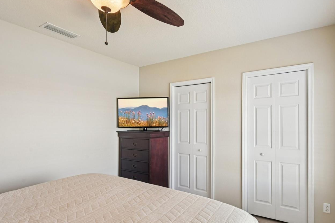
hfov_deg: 88.1
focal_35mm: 18
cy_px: 114
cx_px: 211
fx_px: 167
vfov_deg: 67.4
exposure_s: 1/30
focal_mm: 14
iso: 400
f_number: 8
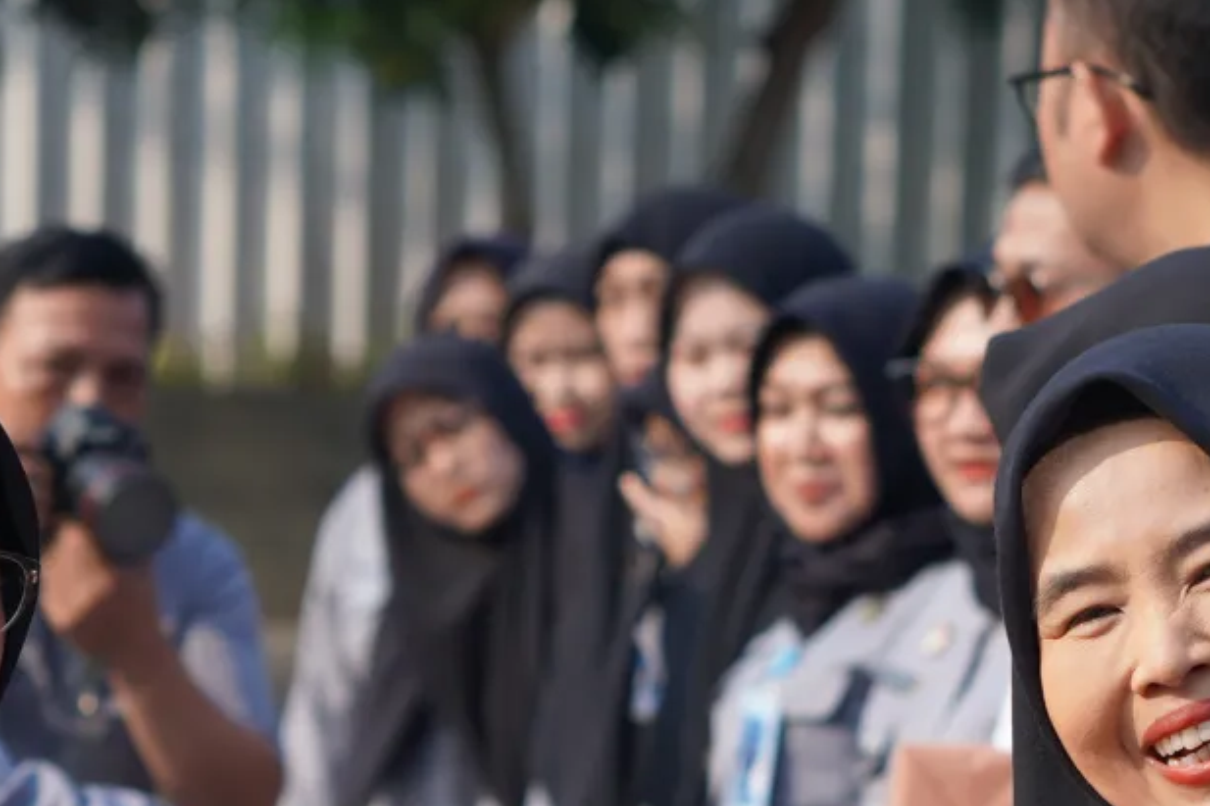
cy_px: 970
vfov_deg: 4.4
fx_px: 10450
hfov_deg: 6.6
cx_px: 465
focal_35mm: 311
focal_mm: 100
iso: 160
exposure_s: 1/320
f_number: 5.6
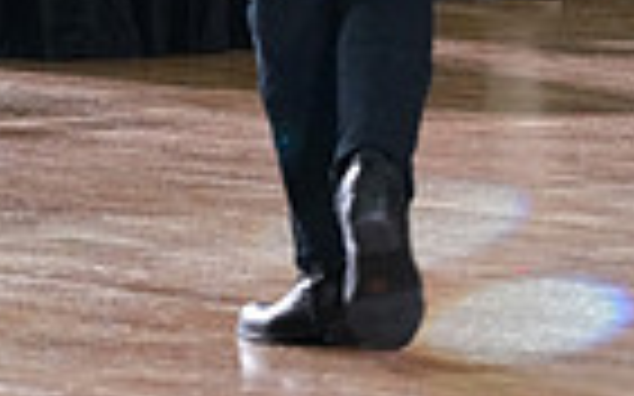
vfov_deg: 3.2
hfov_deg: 5.1
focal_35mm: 411
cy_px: -421
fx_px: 7099
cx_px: 549
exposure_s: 1/320
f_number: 7.1
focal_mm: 98
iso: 6400
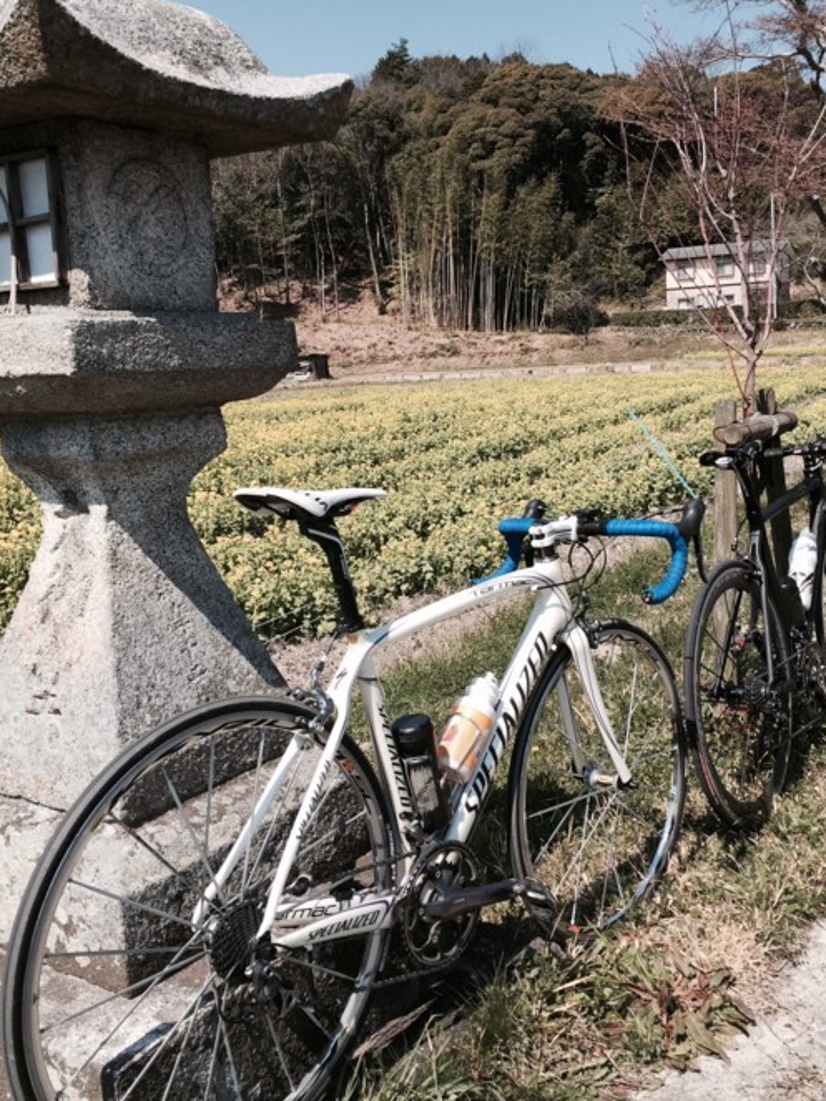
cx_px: 477
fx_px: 1114
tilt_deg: -7.1
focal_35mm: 35
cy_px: 520
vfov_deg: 52.6
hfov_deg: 40.6
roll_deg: +2.7
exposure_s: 1/1582
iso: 32
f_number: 2.2
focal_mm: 4.15
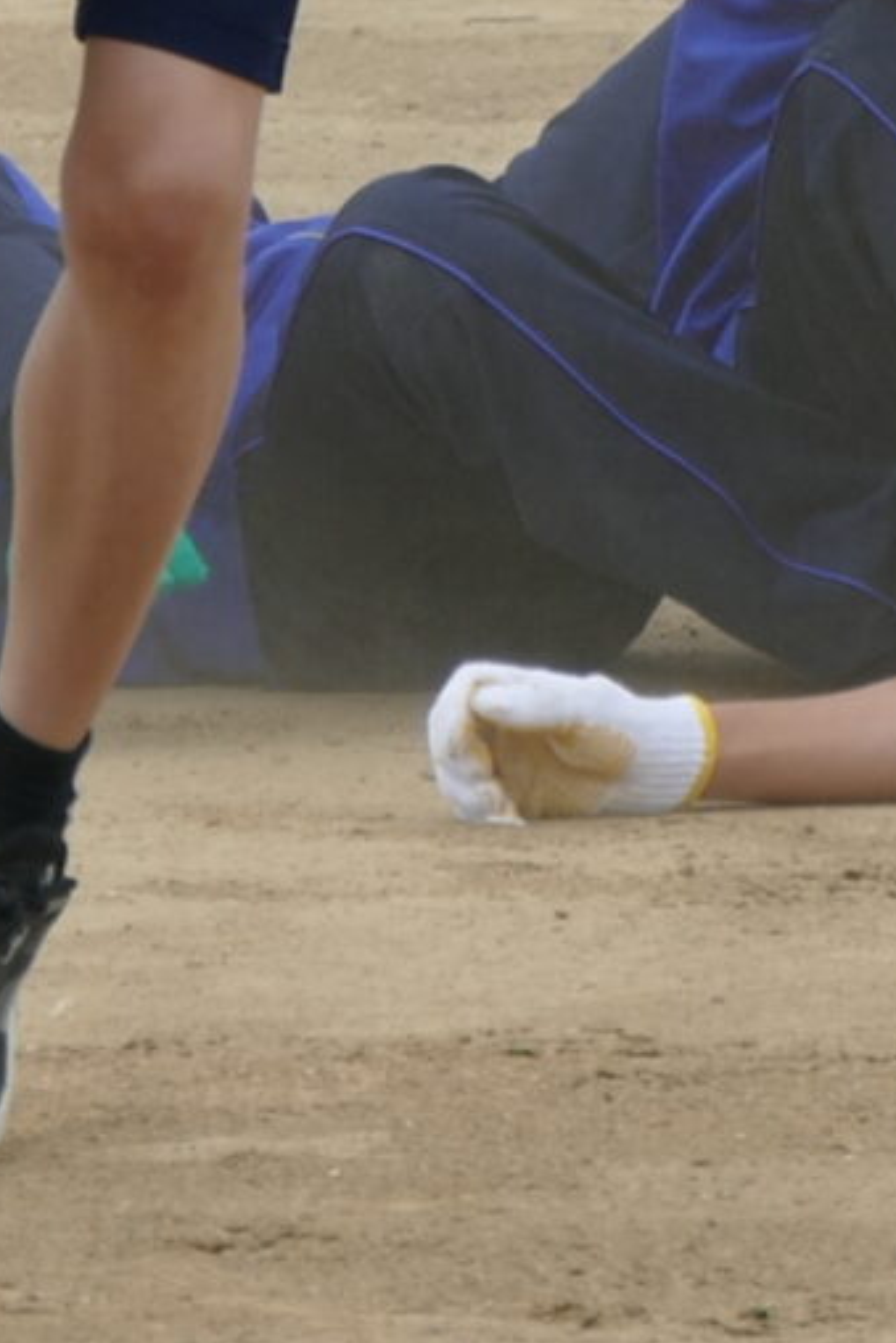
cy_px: -241
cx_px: 1073
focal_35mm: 748
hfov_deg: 1.8
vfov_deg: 2.8
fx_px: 27904
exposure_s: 1/1000
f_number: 4
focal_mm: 76.94
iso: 125
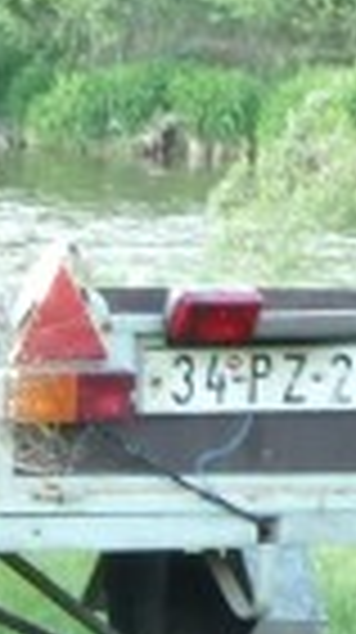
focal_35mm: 380
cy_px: 1529
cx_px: -1401
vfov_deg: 5.5
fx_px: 6396
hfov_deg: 3.0
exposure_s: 1/50
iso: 80
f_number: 3.8
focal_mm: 7.9
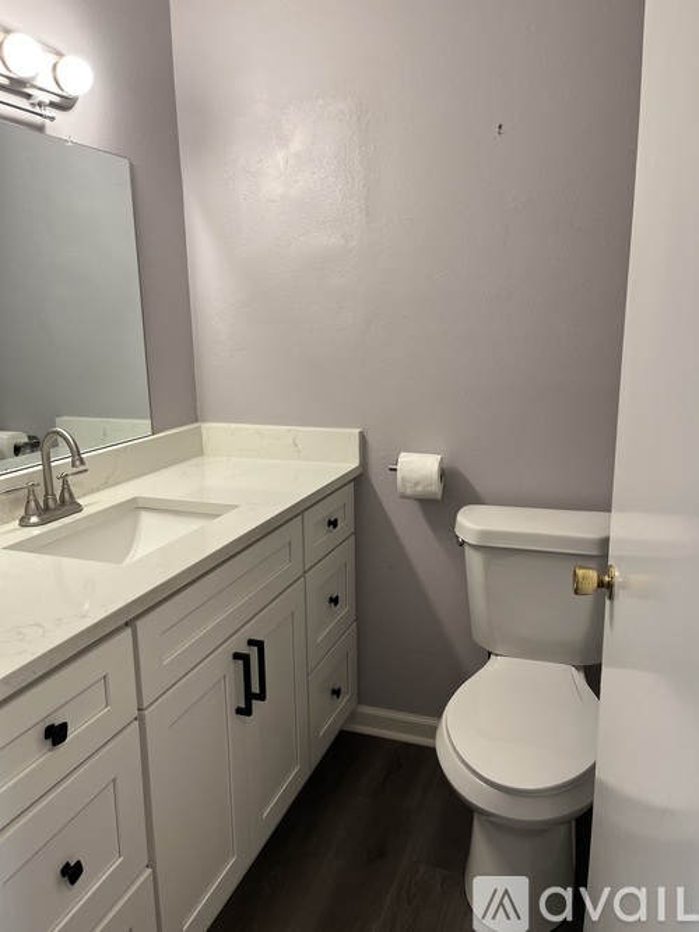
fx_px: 700
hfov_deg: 53.0
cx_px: 350
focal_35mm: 26
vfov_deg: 67.3
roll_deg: +0.6
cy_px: 466
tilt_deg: -11.7
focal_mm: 5.1
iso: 64
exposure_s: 1/60
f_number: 1.6
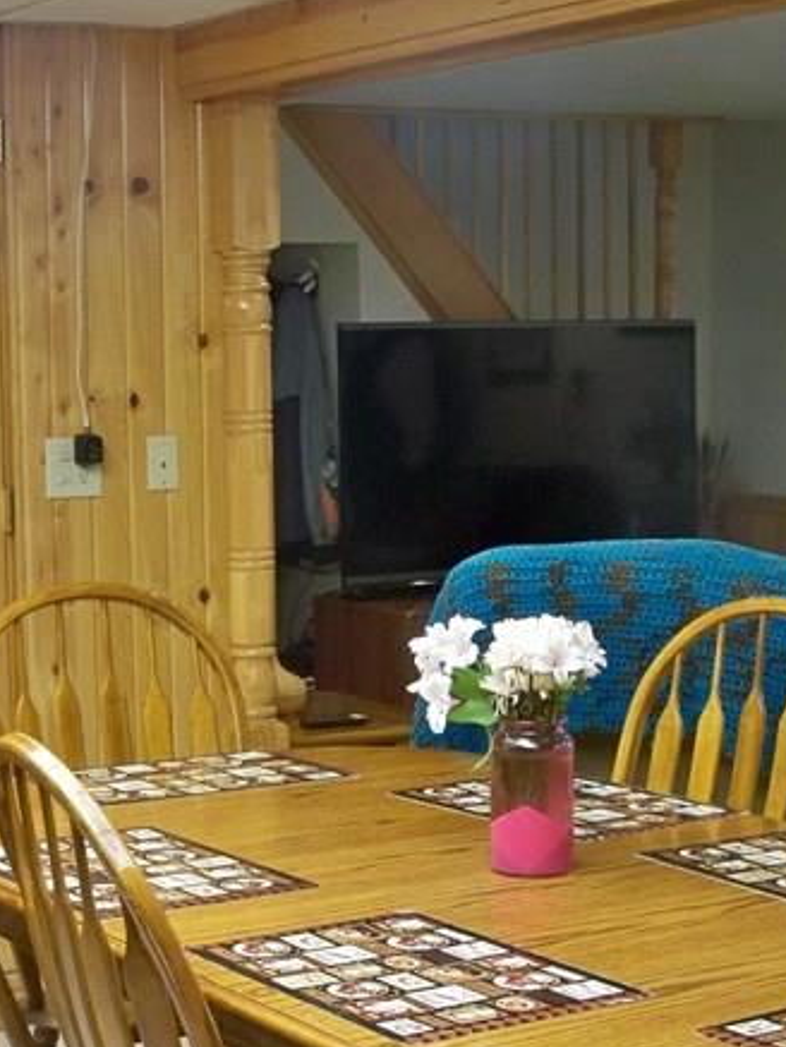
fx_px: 2481
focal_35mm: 82
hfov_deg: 18.0
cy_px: 676
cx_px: 280
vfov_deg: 23.7
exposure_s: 1/30
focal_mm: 6.2
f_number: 3.5
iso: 250
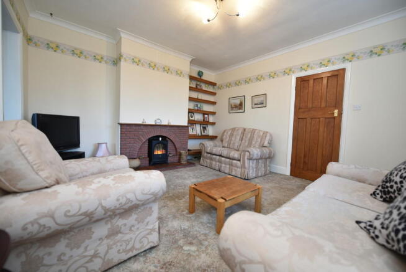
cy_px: 136
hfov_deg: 104.2
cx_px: 203
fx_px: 158
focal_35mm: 14
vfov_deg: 81.3
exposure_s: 1/30
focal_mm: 14
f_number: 2.8
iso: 200
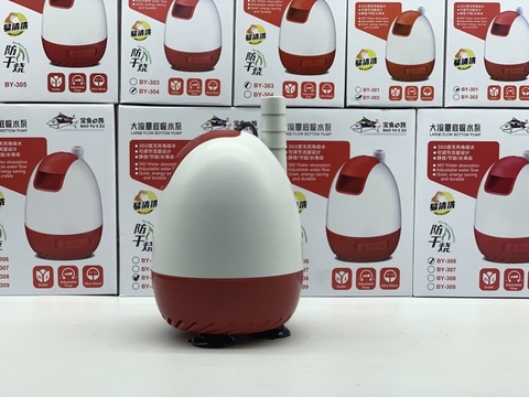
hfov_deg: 36.8
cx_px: 264
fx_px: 795
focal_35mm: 52
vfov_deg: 28.0
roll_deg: -1.5
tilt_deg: -2.7
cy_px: 198
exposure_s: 1/169
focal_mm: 6
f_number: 2.4
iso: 16
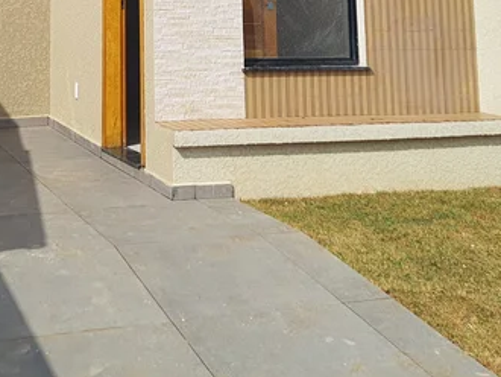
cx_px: 114
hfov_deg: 31.5
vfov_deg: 22.3
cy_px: -92
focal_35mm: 60
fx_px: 869
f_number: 1.8
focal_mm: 5.23
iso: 50
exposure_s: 1/1844
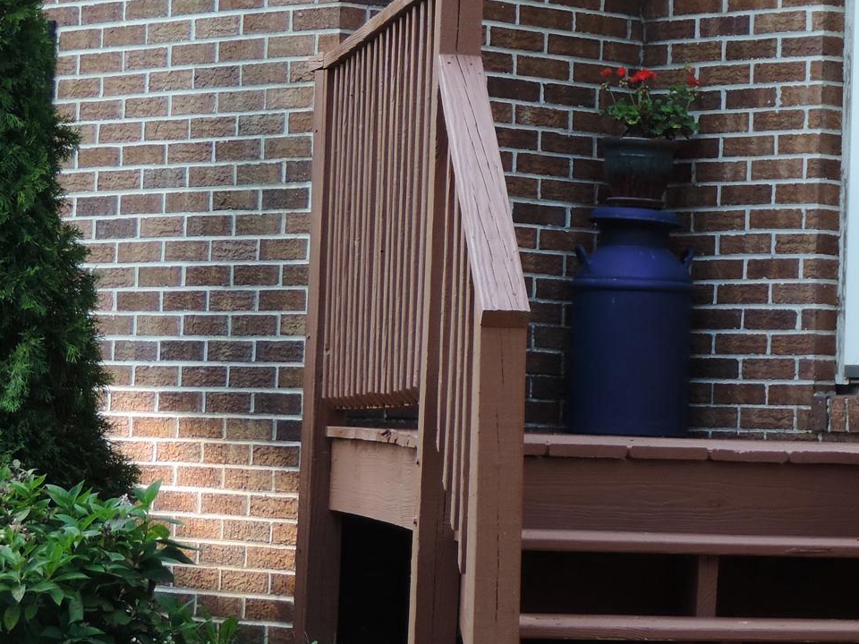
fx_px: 3970
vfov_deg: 9.3
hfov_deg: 12.3
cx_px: 755
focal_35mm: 160
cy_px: 161
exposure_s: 1/100
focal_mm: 13.3
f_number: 3.9
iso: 140
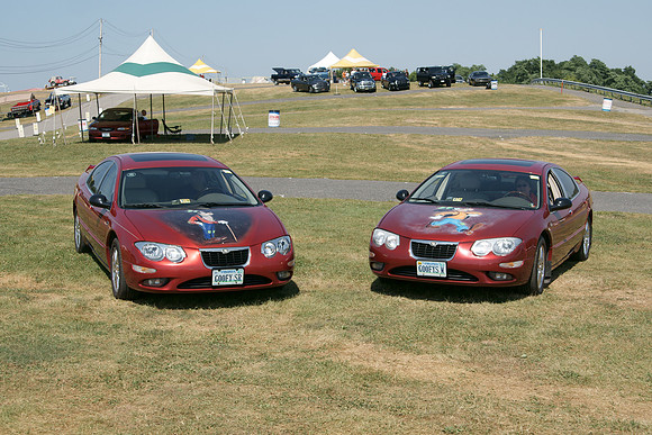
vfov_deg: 25.8
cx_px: 326
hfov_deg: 37.8
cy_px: 218
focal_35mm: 52
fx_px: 951
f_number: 4
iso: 100
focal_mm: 35
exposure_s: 1/1600
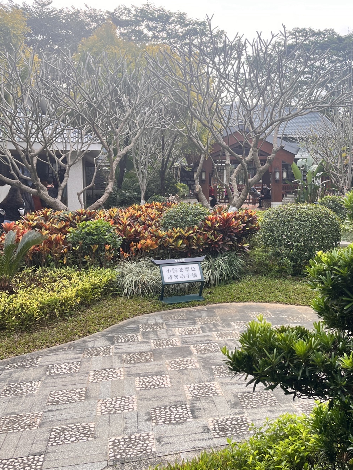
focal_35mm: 39
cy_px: 197
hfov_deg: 36.2
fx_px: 530
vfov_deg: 47.7
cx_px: 255
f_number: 1.6
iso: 50
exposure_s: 1/766
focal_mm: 5.1
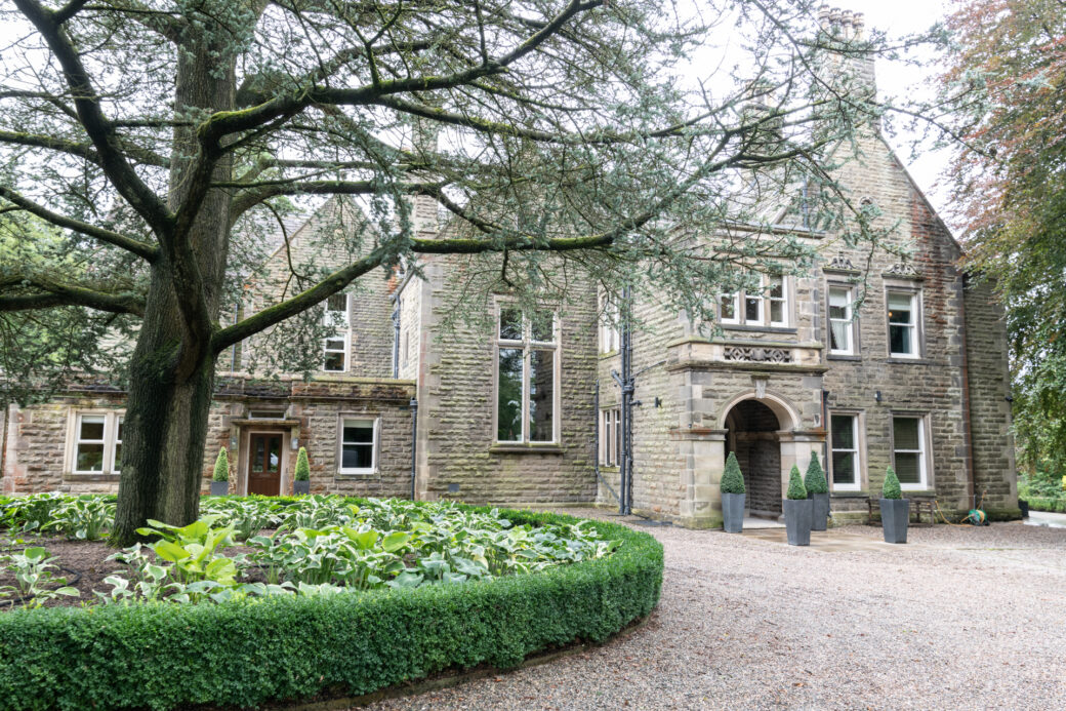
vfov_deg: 49.5
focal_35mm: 26
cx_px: 533
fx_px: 770
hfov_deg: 69.4
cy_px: 356
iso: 200
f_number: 8
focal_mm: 26
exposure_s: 1/30
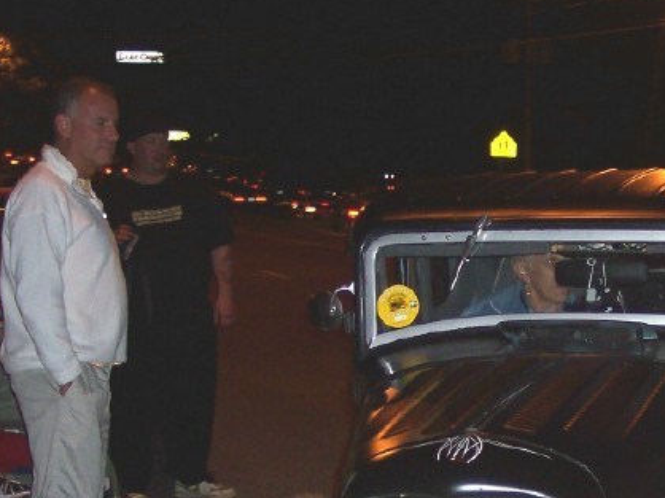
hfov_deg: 20.5
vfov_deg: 15.6
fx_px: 1786
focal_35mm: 93
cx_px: 648
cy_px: 496
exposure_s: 1/30
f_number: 2.8
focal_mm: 8
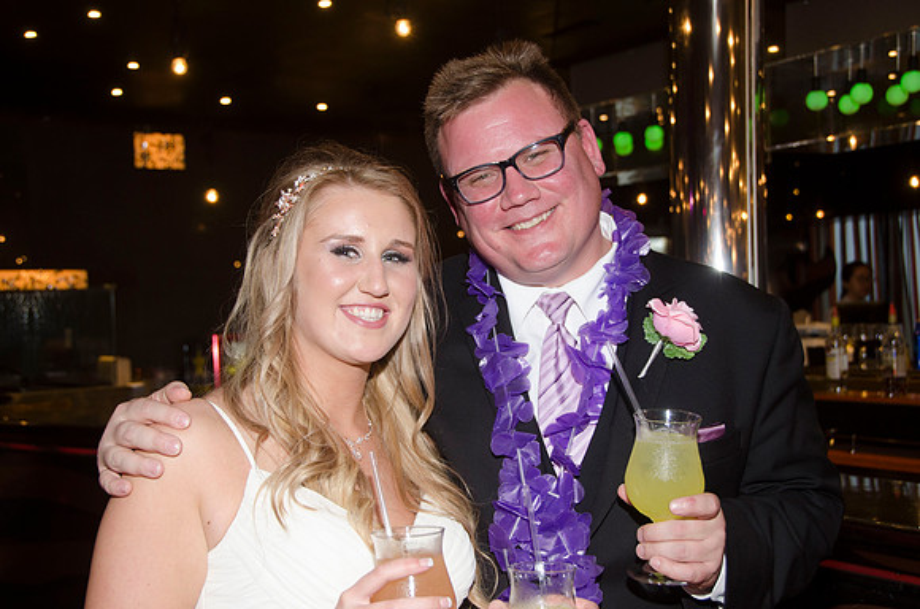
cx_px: 460
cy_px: 304
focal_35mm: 52
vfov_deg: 25.6
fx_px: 1339
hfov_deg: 37.9
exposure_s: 1/60
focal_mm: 35
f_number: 5.6
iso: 400
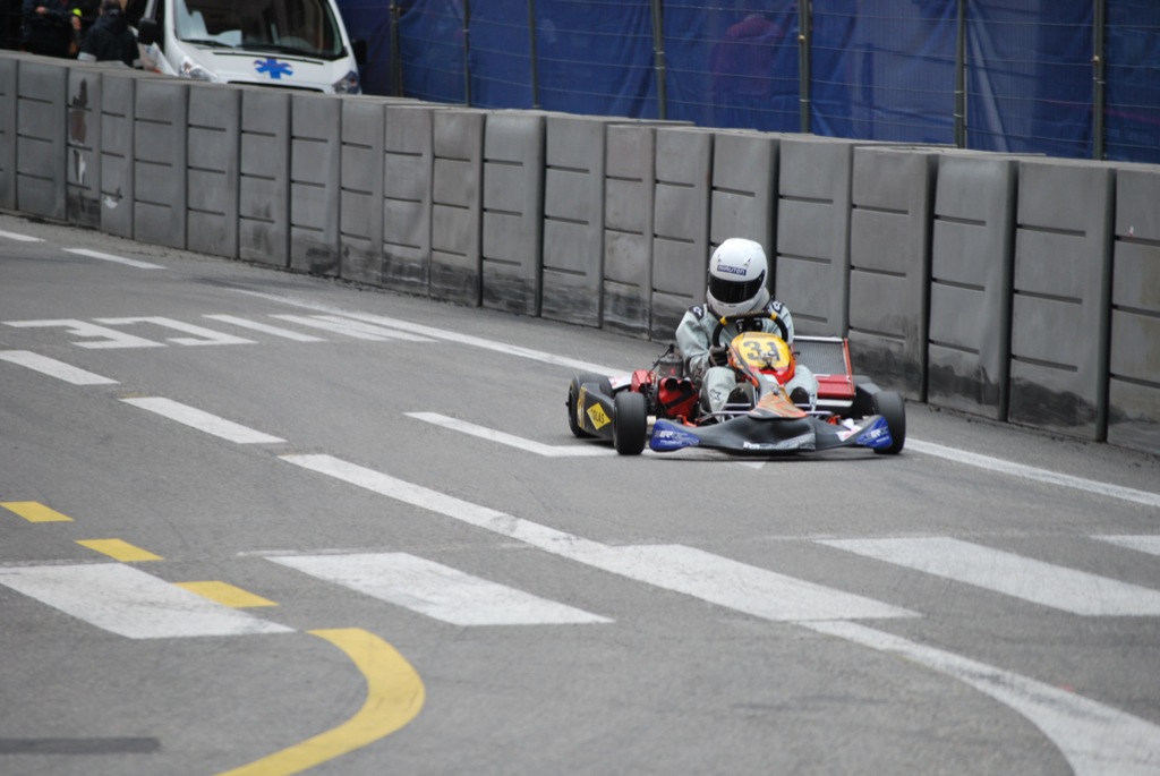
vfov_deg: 6.8
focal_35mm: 202
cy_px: 388
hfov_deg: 10.1
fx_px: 6531
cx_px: 580
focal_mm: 135
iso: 200
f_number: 5
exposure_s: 1/200
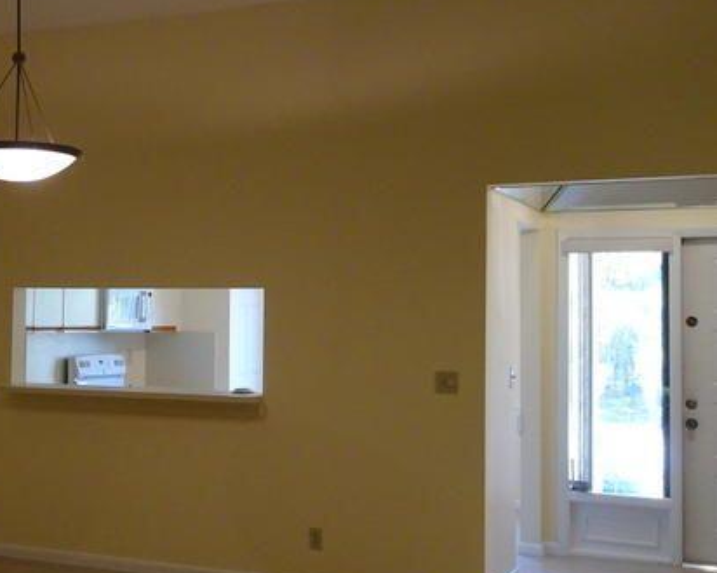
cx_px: 115
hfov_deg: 32.9
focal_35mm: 55
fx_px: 1166
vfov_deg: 27.6
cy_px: 284
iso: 320
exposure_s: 1/30
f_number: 3.5
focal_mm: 4.92
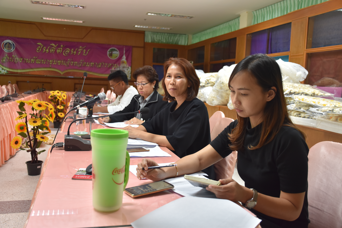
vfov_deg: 36.9
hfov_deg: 53.1
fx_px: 342
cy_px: 114
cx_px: 171
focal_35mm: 36
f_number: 4
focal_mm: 24
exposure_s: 1/30
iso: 450
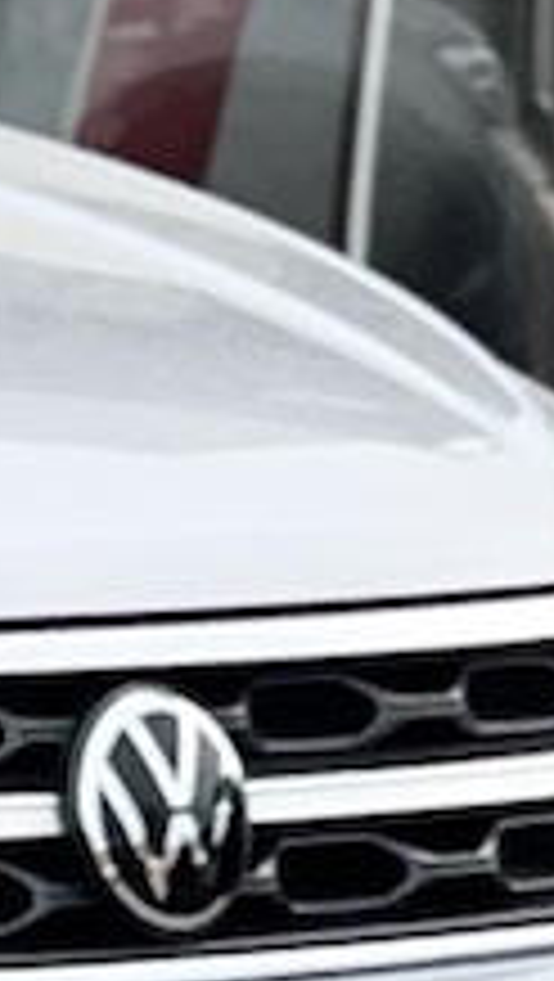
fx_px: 15581
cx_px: -1768
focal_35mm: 598
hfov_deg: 2.0
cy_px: 817
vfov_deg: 3.6
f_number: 2.2
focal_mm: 7.5
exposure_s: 1/121
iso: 50
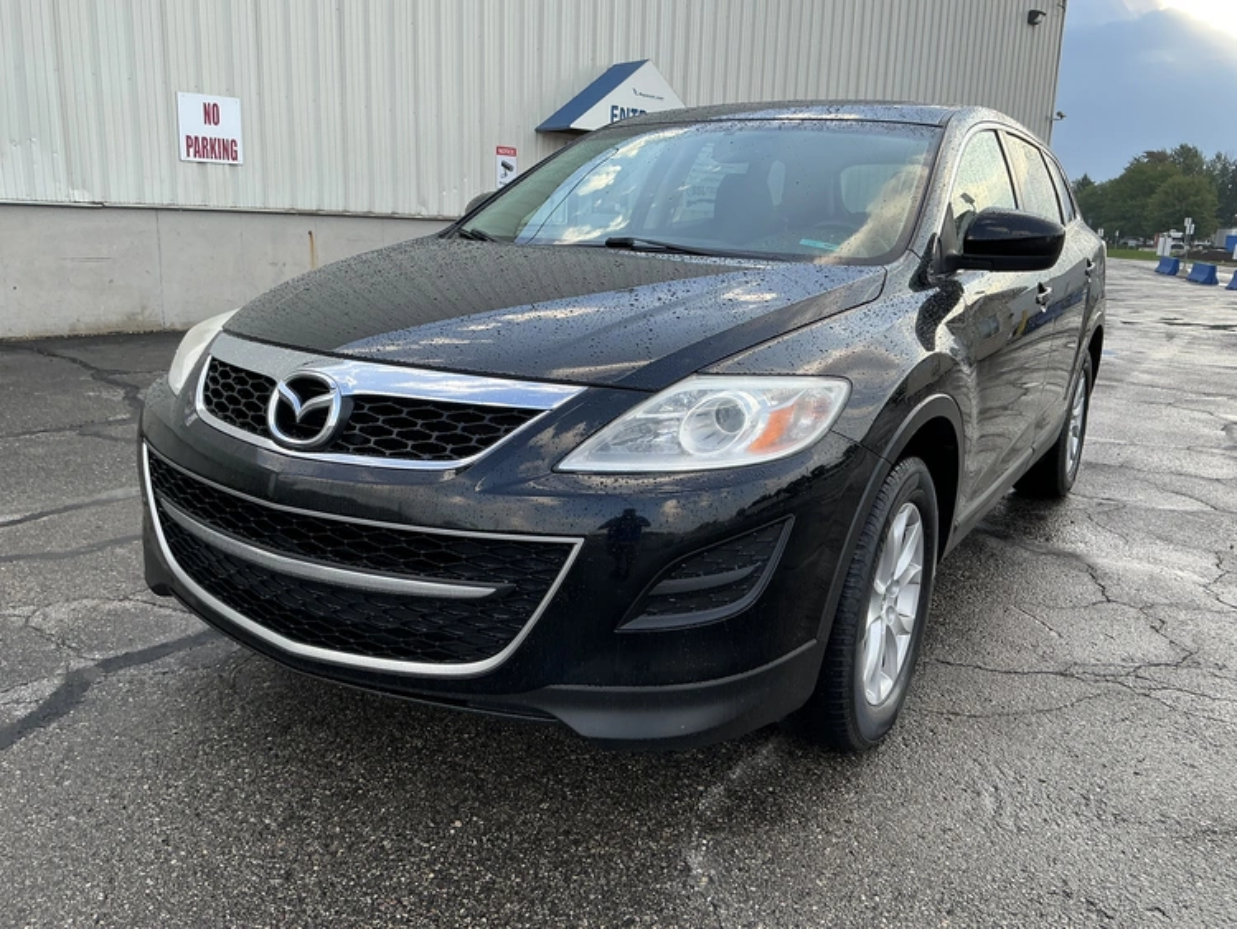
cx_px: 618
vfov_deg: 49.8
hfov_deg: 63.4
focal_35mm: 28
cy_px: 464
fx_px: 1001
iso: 20
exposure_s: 1/223
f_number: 1.8
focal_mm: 3
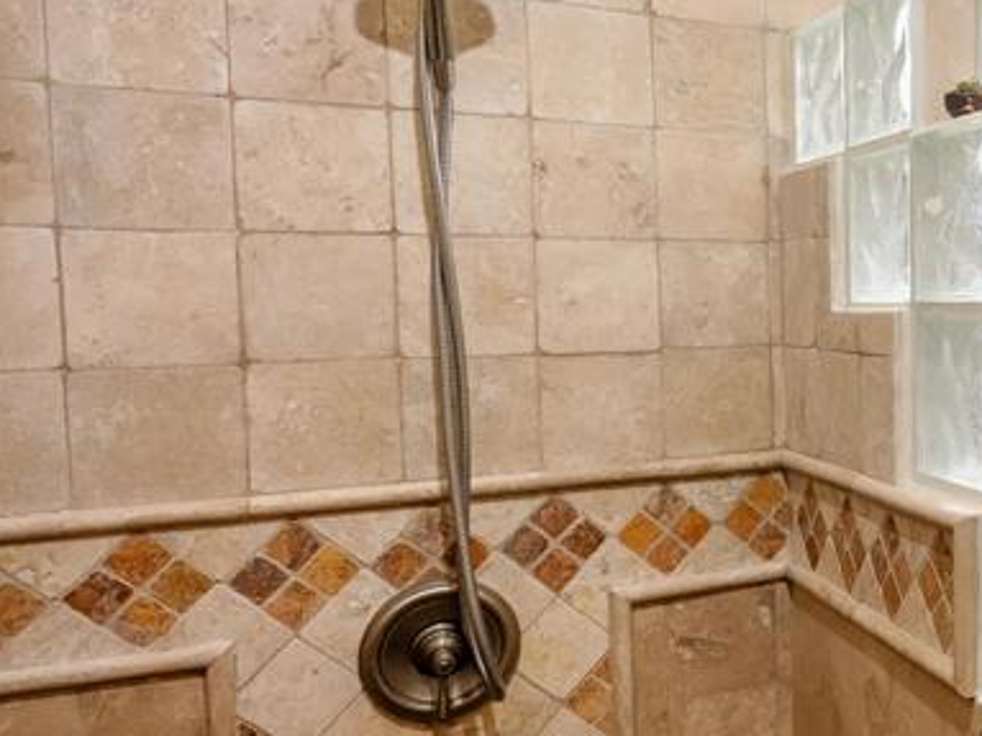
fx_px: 1021
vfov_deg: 39.6
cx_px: 1097
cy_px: 359
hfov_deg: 40.6
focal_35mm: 36
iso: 800
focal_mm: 14
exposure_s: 1/30
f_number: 4
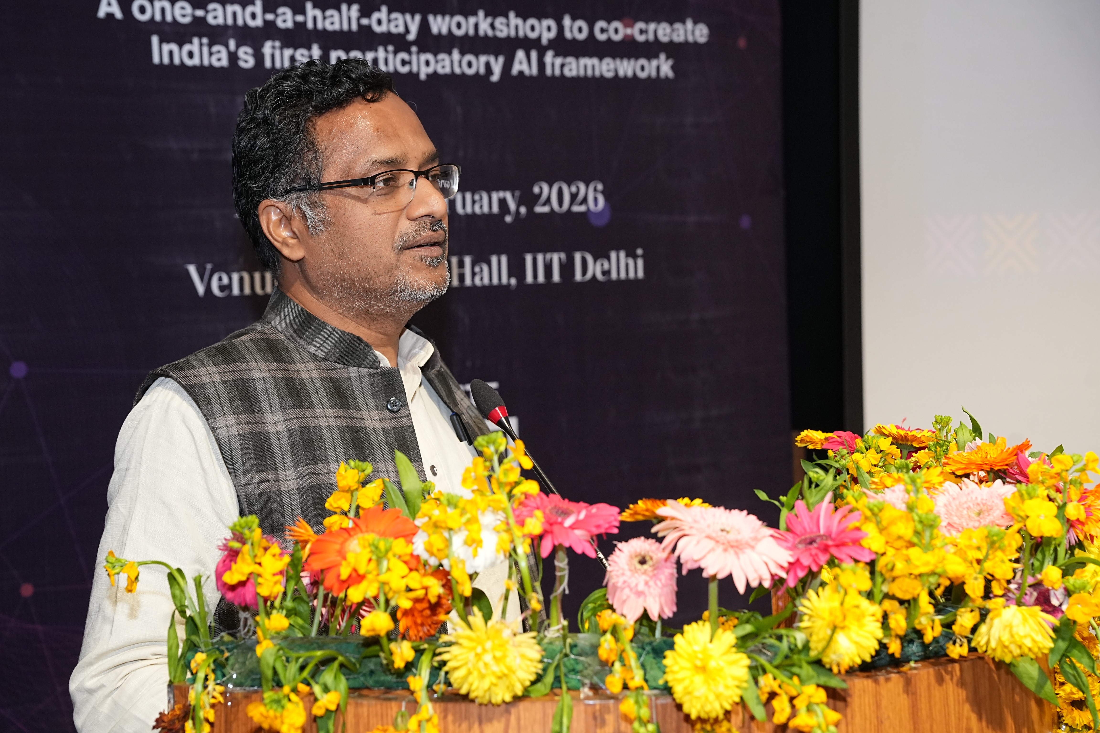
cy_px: 366
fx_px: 2252
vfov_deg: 18.5
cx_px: 550
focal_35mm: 74
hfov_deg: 27.5
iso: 2500
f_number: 5.6
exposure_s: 1/160
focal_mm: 73.7
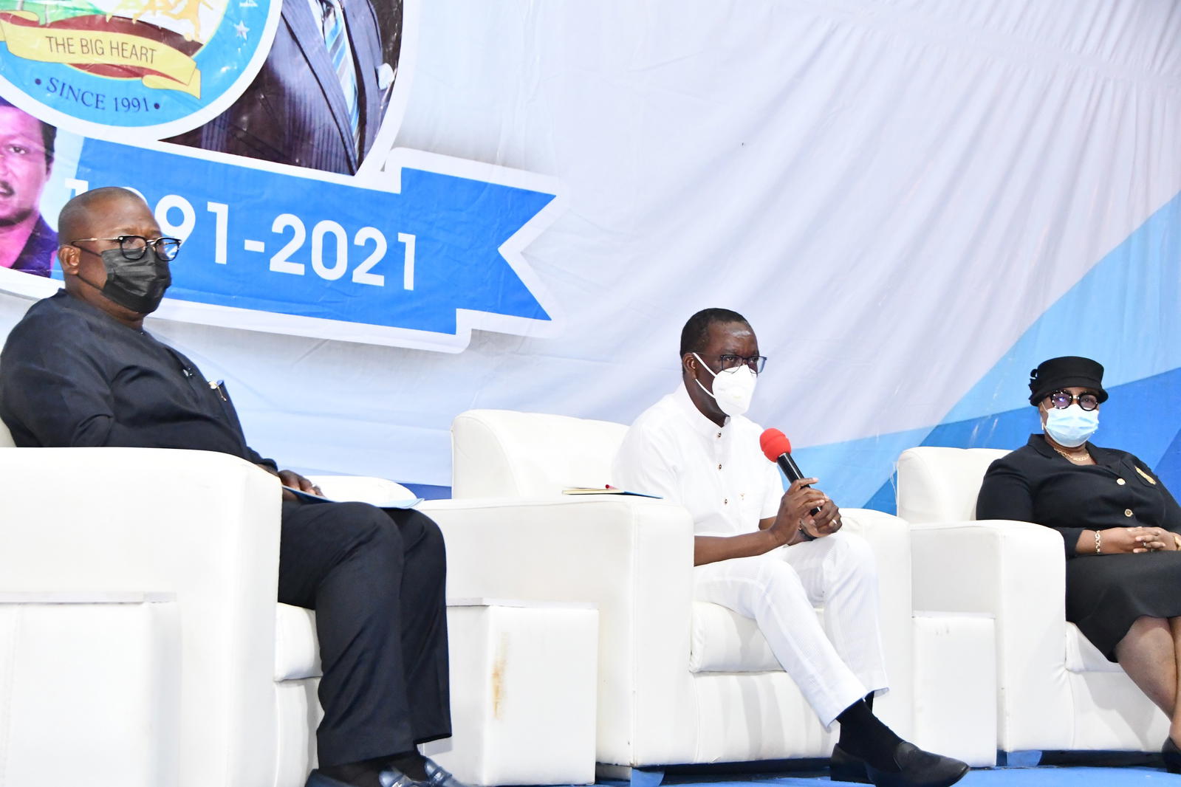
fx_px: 2460
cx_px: 590
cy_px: 394
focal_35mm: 75
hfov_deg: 27.0
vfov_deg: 18.2
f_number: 6.3
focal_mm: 50
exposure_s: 1/100
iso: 6400
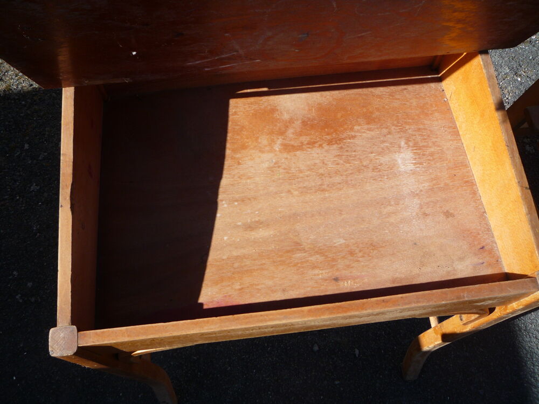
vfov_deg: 46.8
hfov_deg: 60.0
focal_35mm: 30
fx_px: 467
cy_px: 202
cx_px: 270
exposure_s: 1/400
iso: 100
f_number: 4
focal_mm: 5.2
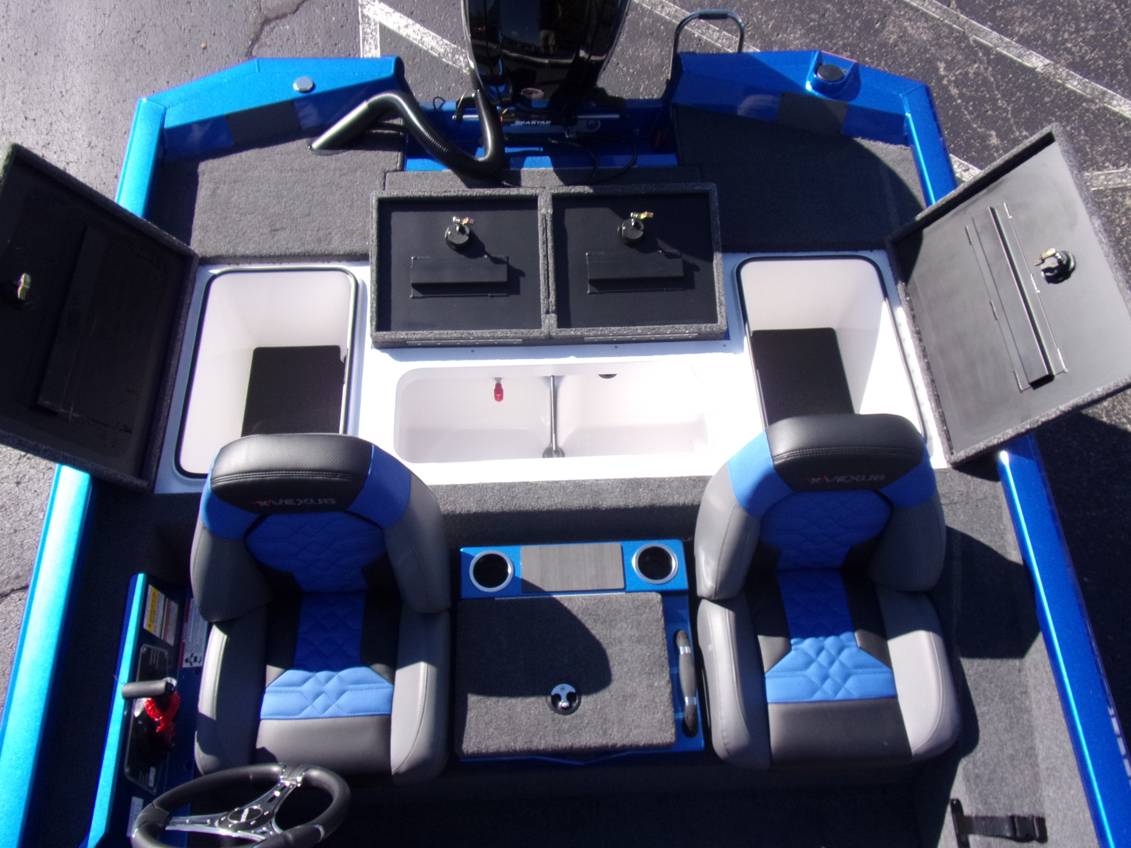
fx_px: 784
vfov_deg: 56.8
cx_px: 566
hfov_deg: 71.6
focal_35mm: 24
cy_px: 424
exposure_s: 1/550
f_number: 3.3
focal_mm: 4.3
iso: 80
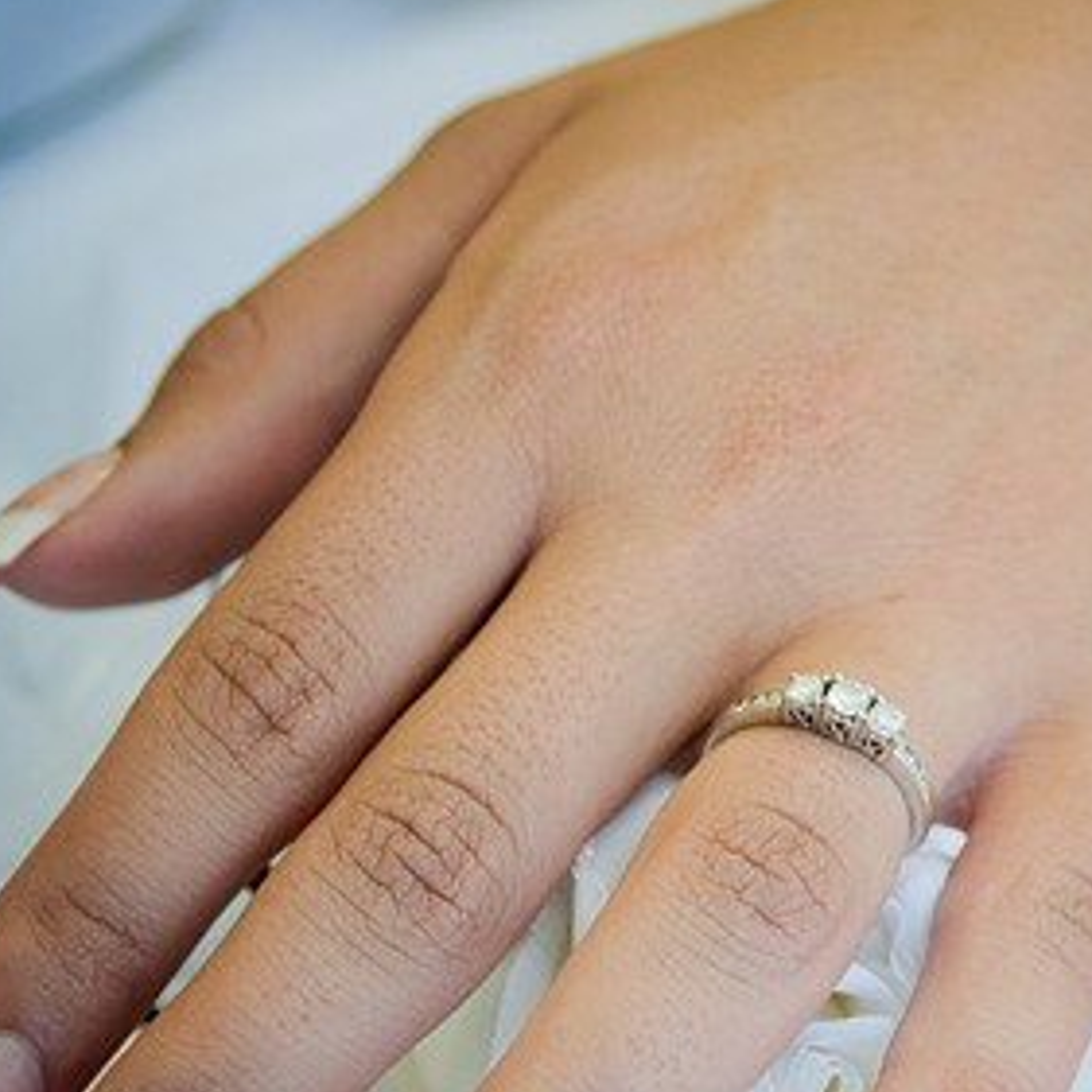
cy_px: 725
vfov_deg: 10.7
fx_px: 5818
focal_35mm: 163
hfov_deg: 10.7
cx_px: 886
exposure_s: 1/100
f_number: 4.8
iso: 400
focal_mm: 62
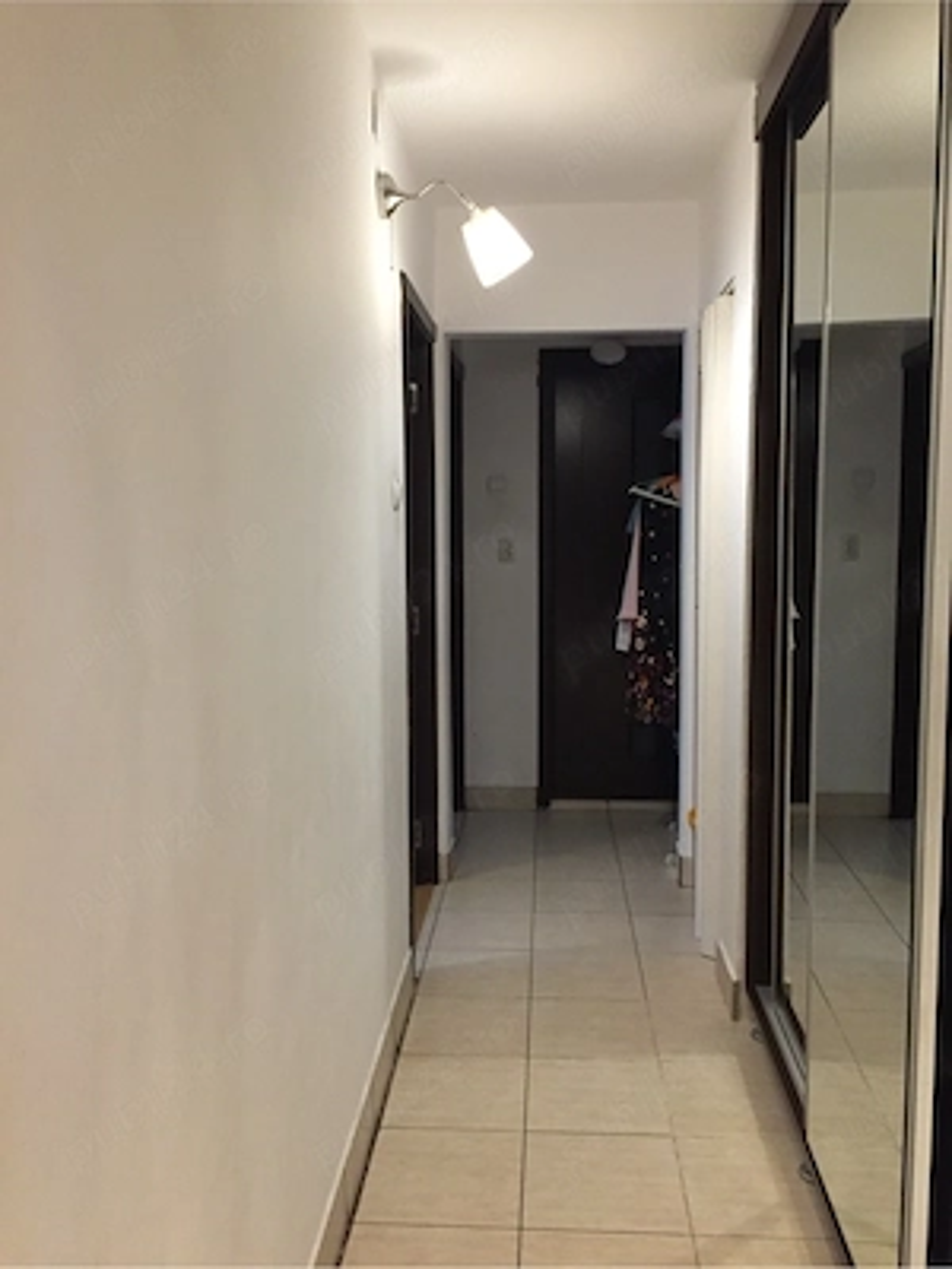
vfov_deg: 61.7
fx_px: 1063
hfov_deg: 48.2
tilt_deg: -5.1
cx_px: 476
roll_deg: -0.4
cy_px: 634
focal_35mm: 29
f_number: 2.2
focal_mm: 4.15
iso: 250
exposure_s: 1/17
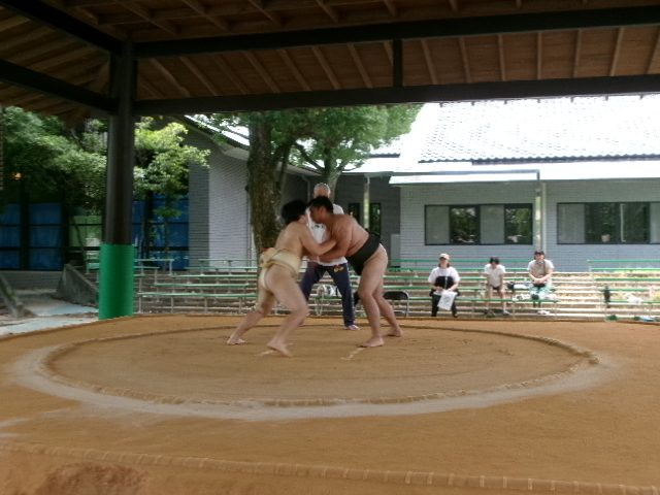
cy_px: 248
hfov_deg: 43.9
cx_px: 330
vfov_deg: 33.6
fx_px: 820
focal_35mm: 43
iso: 100
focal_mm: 7.8
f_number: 4.7
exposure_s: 1/70
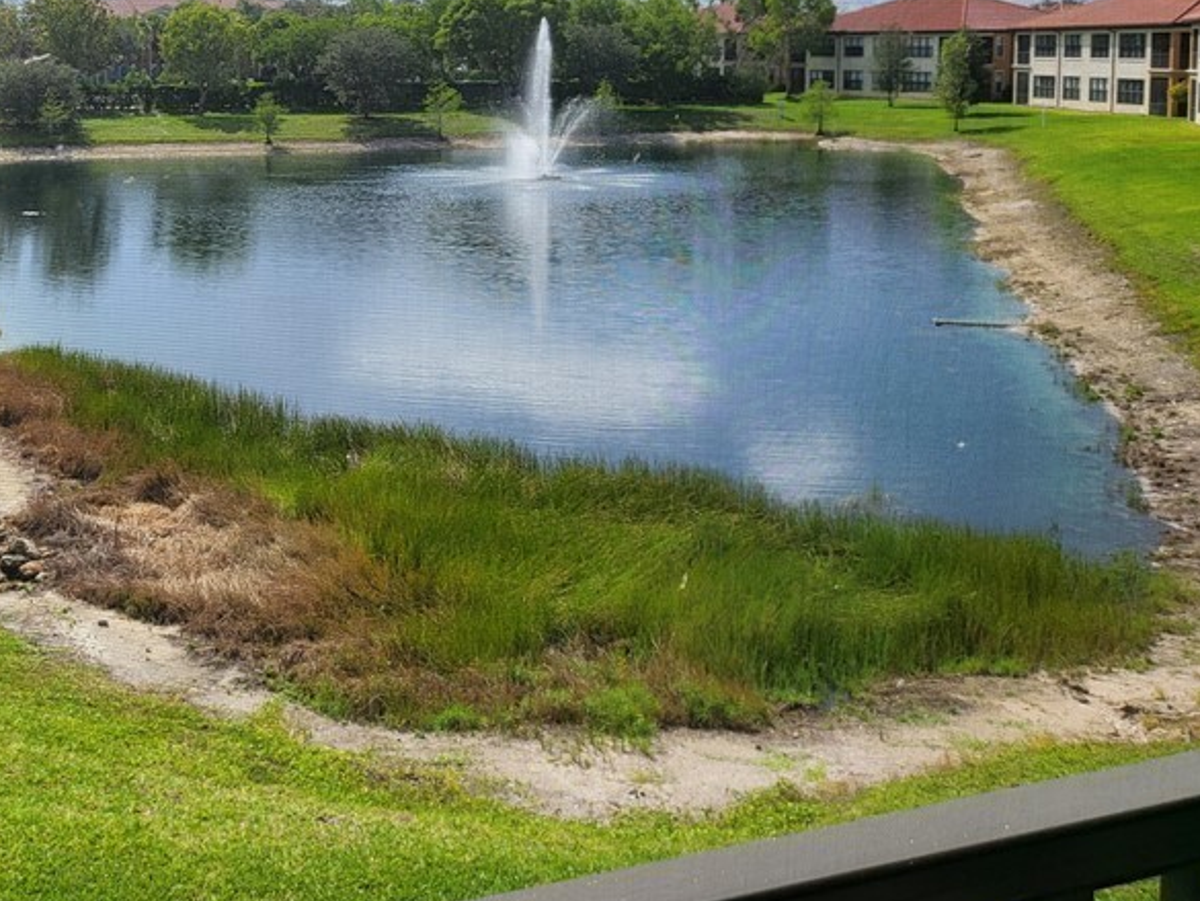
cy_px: 131
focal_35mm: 42
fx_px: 1456
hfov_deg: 43.1
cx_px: 273
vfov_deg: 33.0
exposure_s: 1/2463
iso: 40
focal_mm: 5
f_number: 1.8
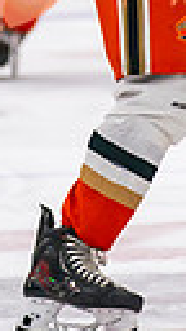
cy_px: 56
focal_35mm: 1113
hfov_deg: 1.1
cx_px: 193
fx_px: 9759
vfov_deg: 1.9
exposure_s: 1/640
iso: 800
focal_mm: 168
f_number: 2.8
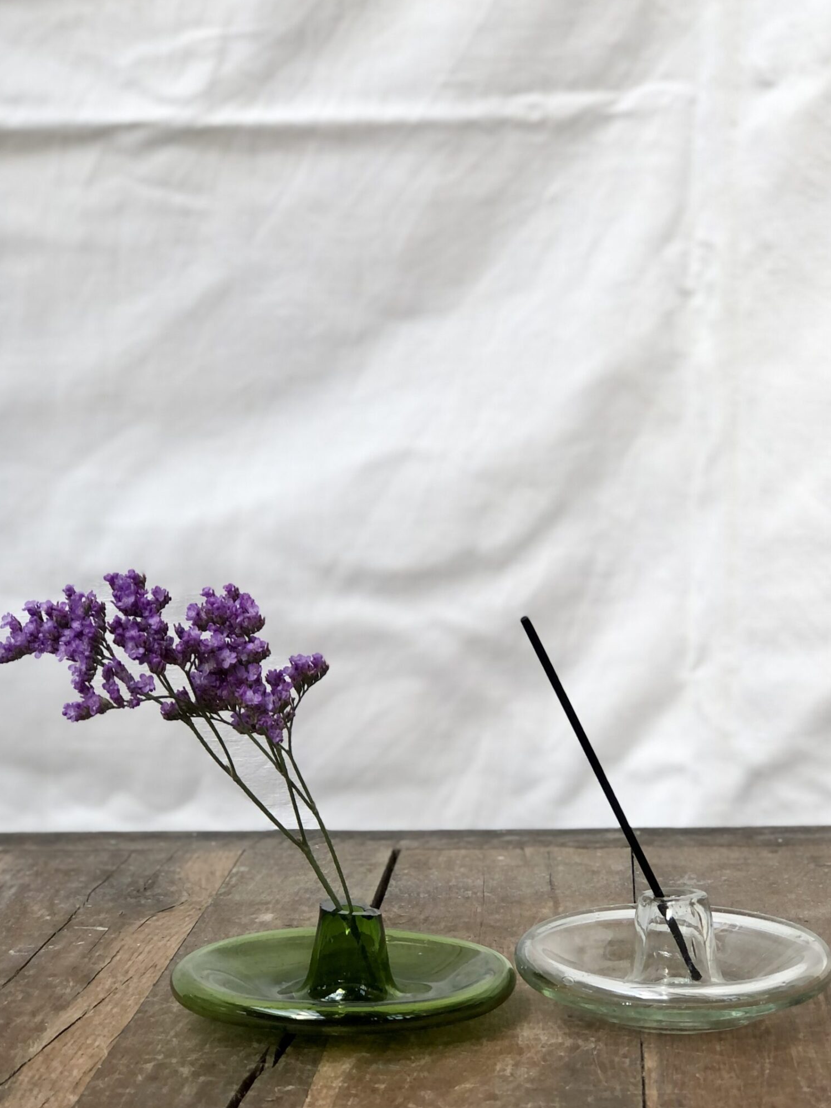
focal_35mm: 73
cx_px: 502
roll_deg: +1.3
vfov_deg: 26.6
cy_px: 677
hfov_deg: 20.1
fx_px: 2337
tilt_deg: -8.6
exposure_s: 1/40
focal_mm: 6.6
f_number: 2.8
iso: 20
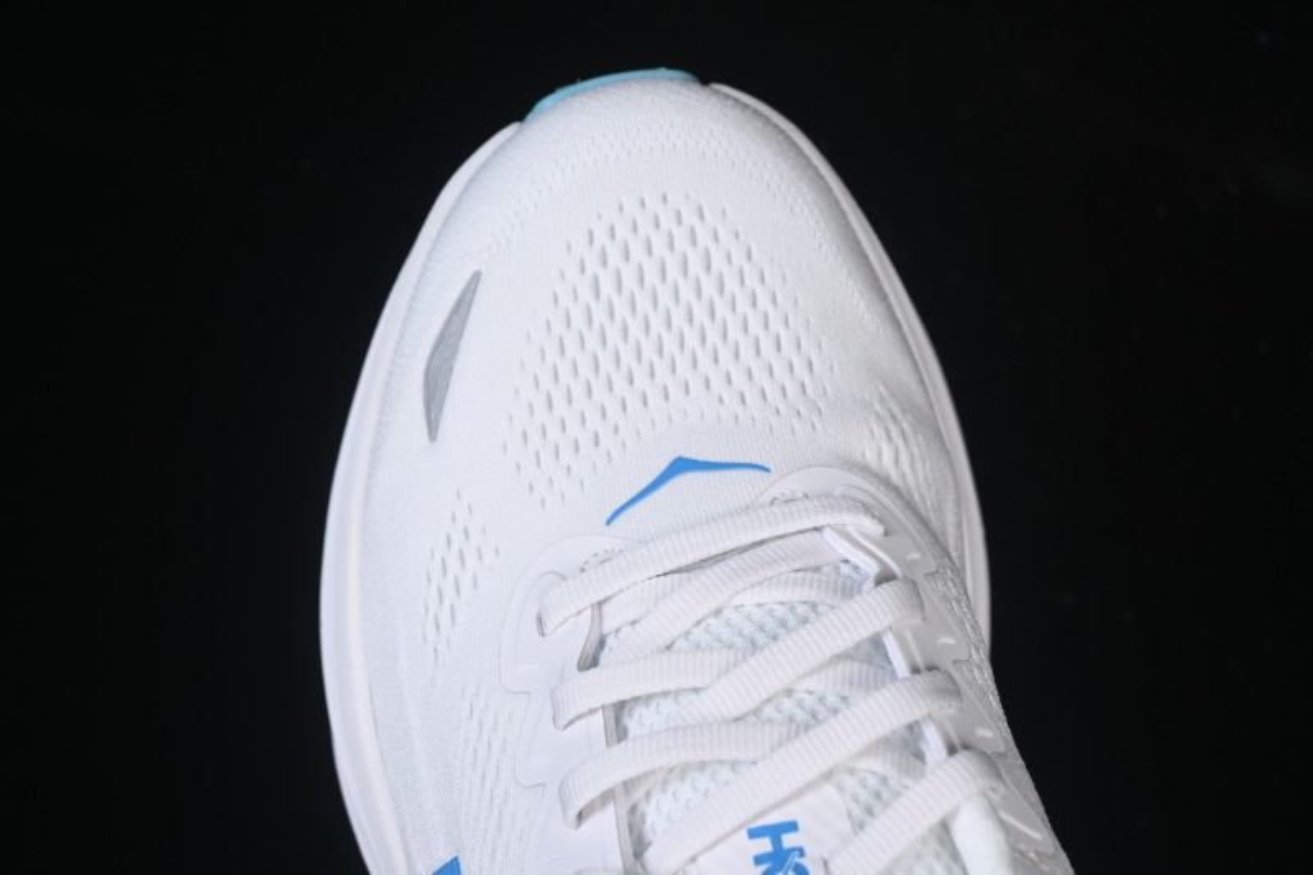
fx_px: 2735
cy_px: 438
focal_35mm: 75
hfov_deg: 27.0
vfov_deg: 18.2
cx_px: 656
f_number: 7.1
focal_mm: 50
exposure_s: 1/100
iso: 160
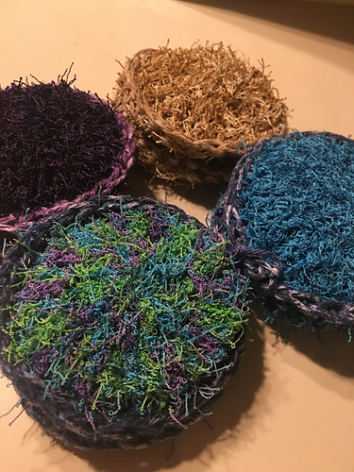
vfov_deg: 61.7
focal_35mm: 29
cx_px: 177
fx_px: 395
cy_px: 236
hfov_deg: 48.2
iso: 125
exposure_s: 1/30
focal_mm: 4.15
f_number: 2.2
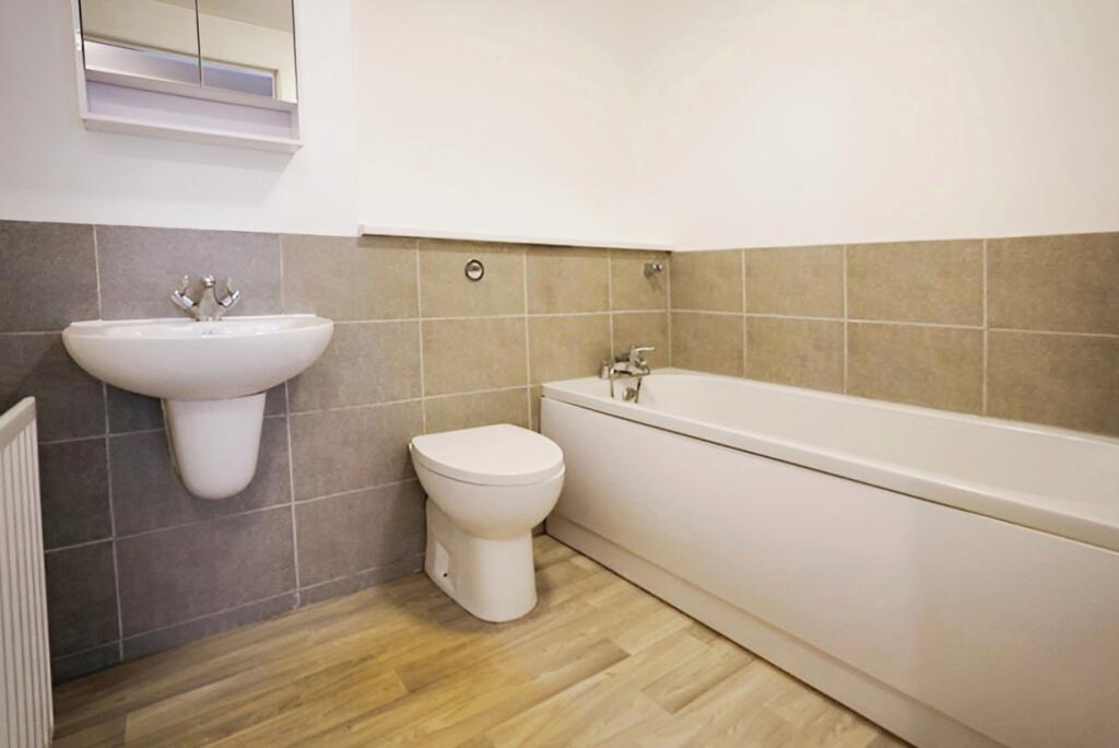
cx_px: 560
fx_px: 529
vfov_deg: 70.5
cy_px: 374
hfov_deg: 93.2
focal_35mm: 17
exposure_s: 1/160
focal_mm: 17
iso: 3200
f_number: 2.8
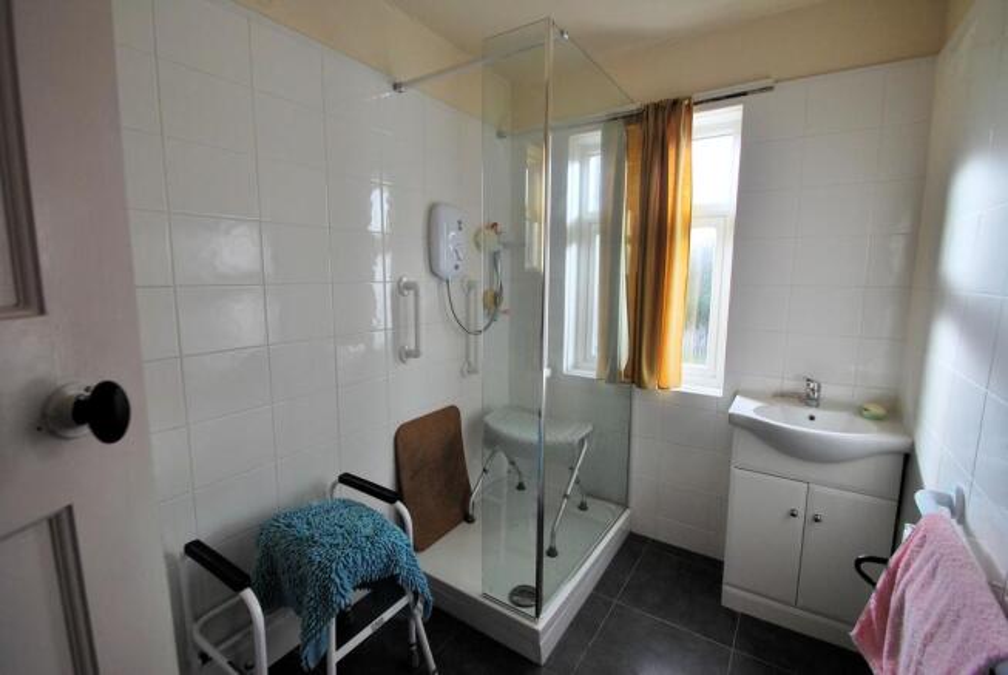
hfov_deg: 100.3
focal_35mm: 15
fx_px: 420
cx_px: 504
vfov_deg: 77.5
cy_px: 338
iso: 200
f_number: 5
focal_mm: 10
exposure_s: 1/100
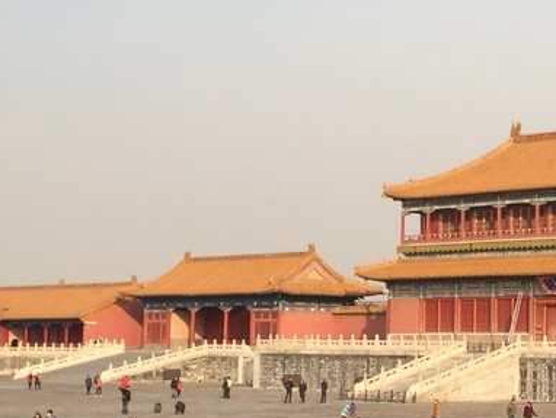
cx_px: 638
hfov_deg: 20.4
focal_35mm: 91
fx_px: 1463
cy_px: 255
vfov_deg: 16.2
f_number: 2.2
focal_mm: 4.15
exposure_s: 1/1236
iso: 32
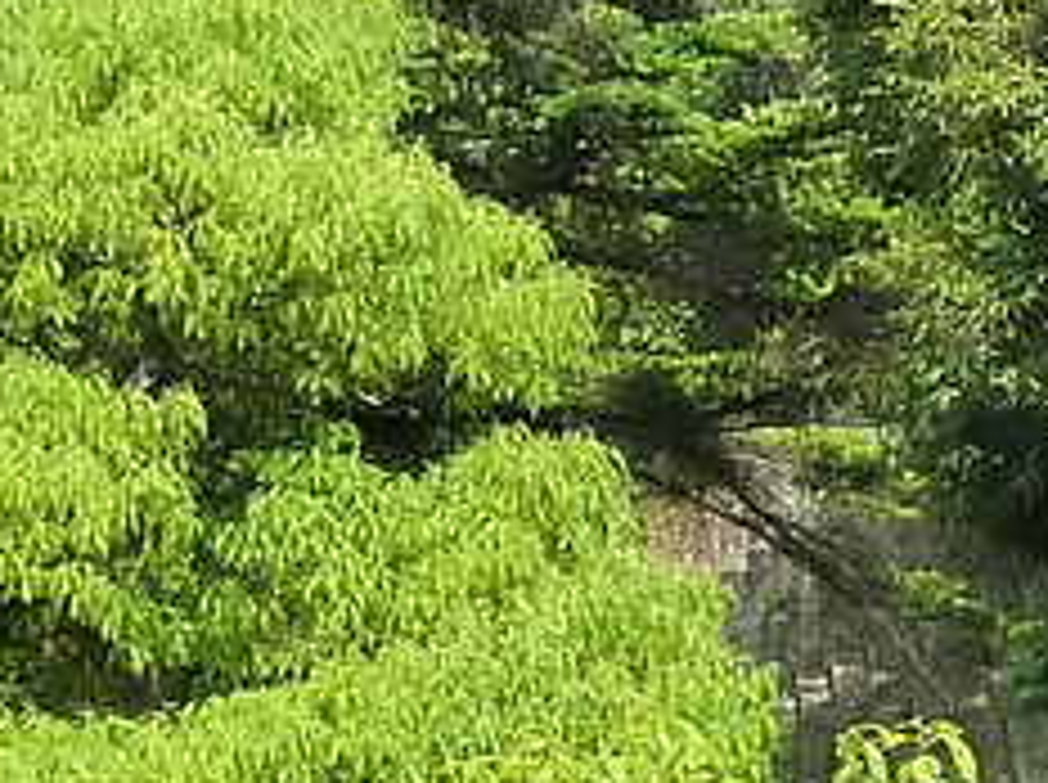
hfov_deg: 11.5
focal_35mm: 172
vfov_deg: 8.6
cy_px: 302
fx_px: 5199
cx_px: 576
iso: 200
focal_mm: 4.1
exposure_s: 1/400
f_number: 4
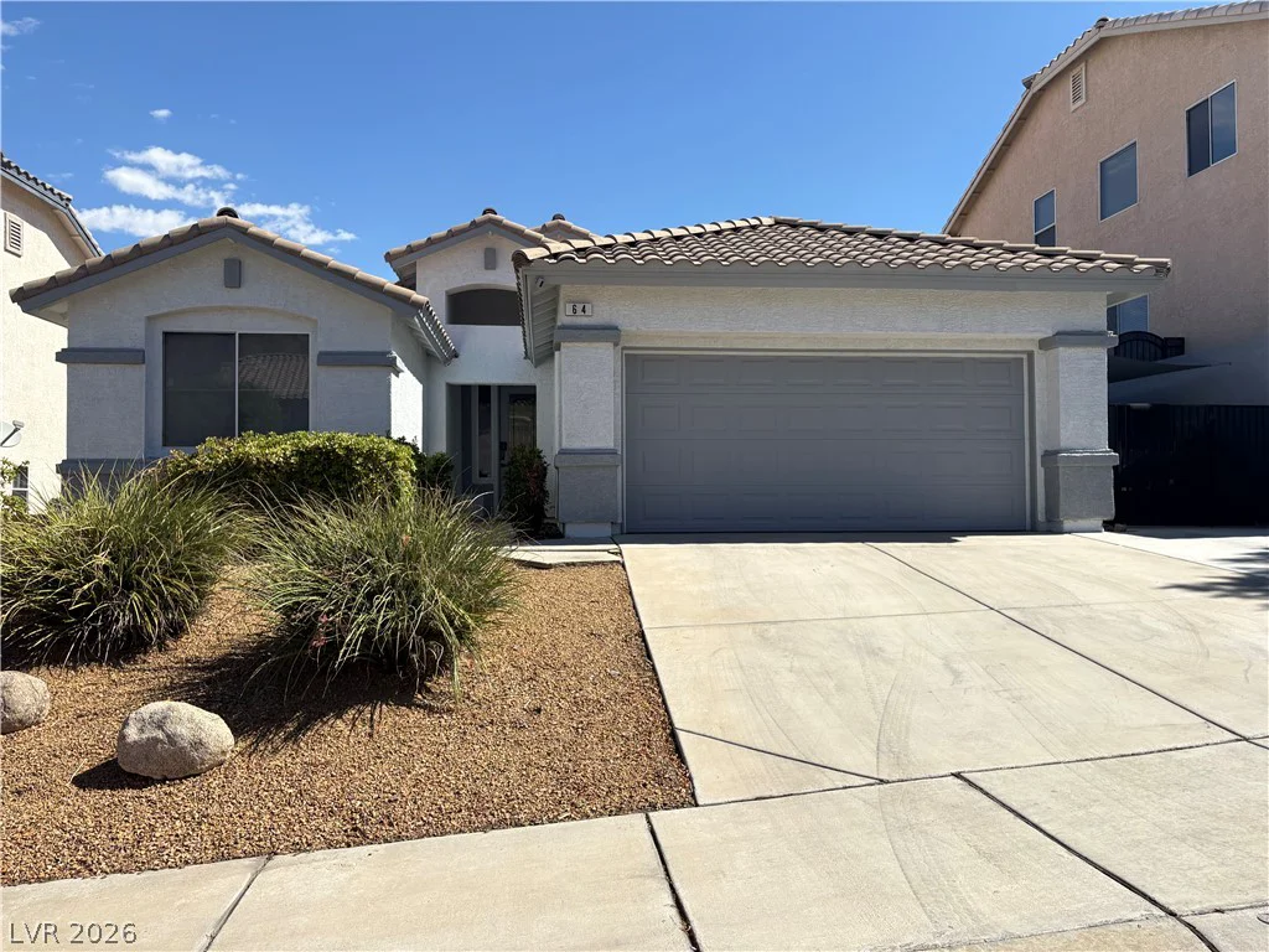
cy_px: 476
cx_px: 634
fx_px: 953
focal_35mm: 26
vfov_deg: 53.1
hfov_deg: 67.3
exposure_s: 1/3448
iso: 50
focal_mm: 5.96
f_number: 1.6
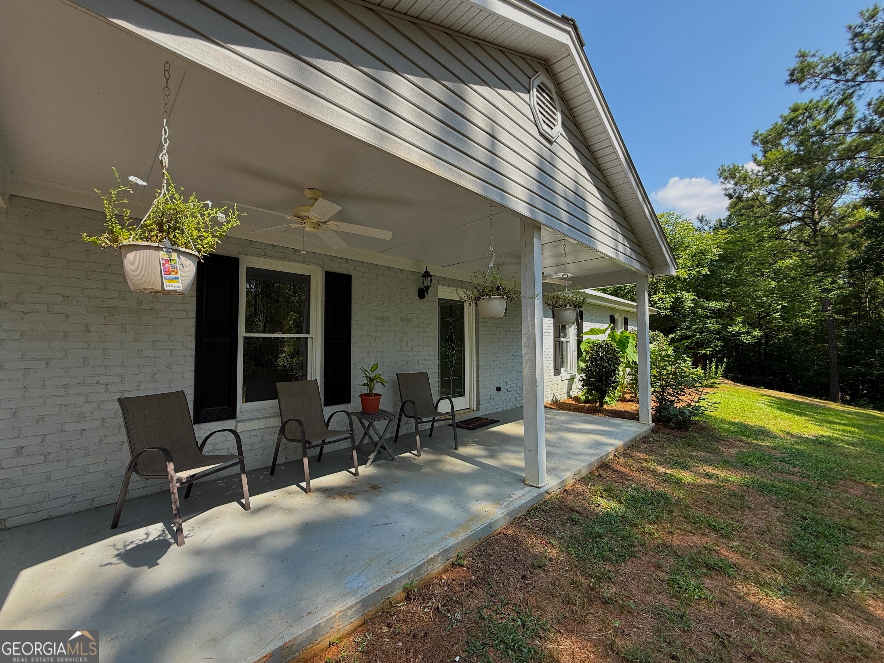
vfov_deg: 85.7
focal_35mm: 14
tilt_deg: +2.1
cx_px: 442
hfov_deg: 102.1
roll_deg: +0.5
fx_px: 358
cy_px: 332
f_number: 2.2
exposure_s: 1/436
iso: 64
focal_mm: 2.22
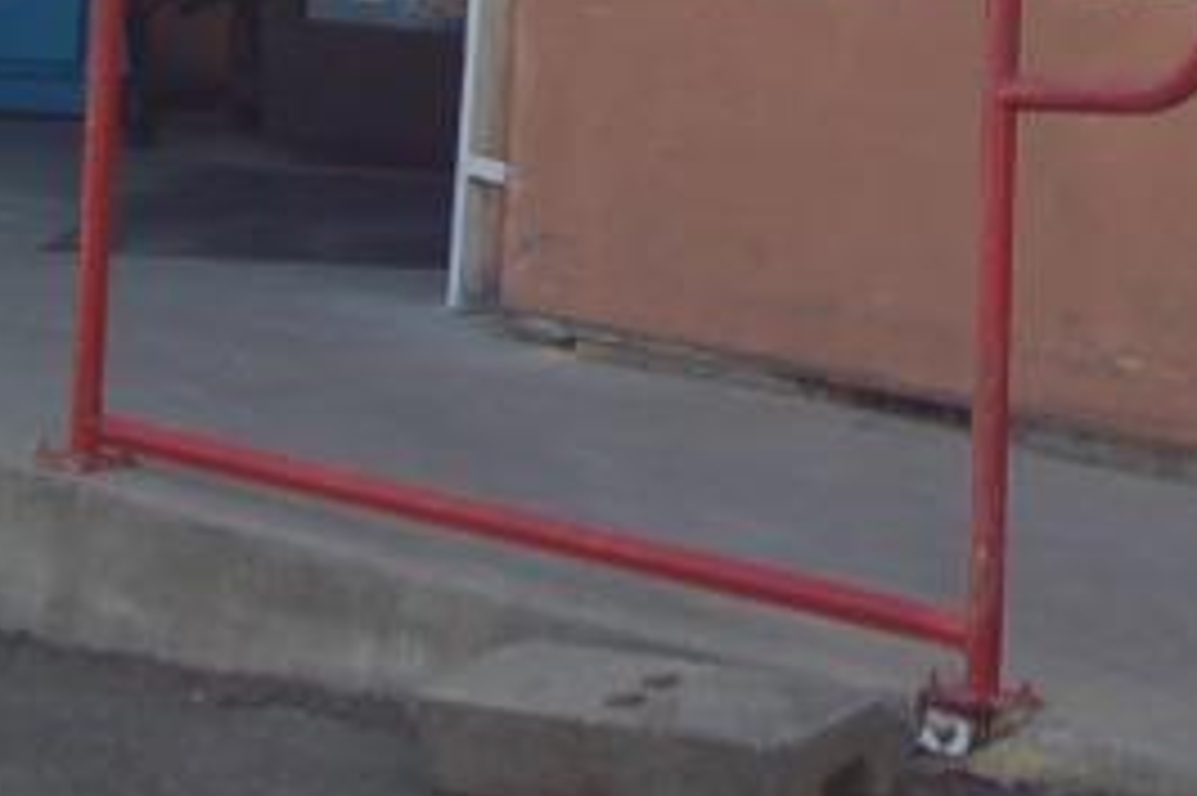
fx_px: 5051
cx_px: 963
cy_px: -618
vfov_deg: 8.7
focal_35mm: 152
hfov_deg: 13.4
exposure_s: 1/200
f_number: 7.1
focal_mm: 18
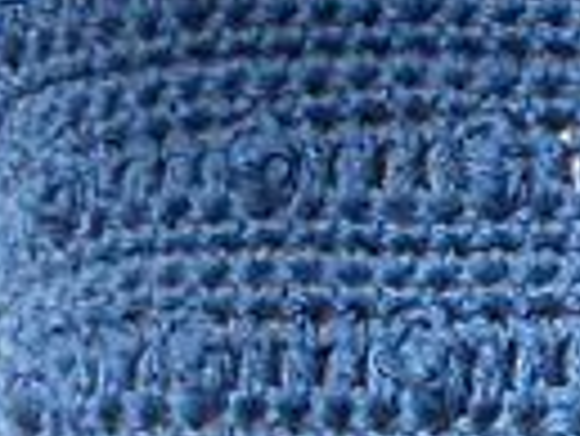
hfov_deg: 11.1
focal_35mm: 174
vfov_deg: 8.5
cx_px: 737
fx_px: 2918
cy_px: 449
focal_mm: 5.8
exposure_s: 1/160
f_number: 4.3
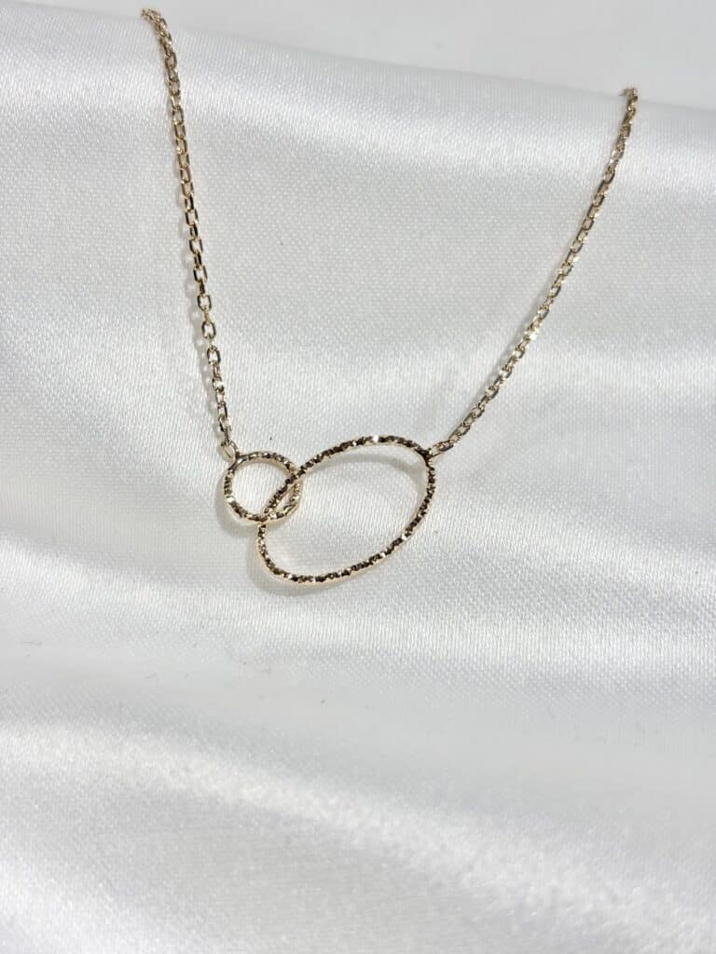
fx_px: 1434
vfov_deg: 36.8
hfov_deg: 28.0
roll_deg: +1.7
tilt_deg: -32.3
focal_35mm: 52
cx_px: 358
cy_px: 477
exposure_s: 1/332
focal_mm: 5.96
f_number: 1.6
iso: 32
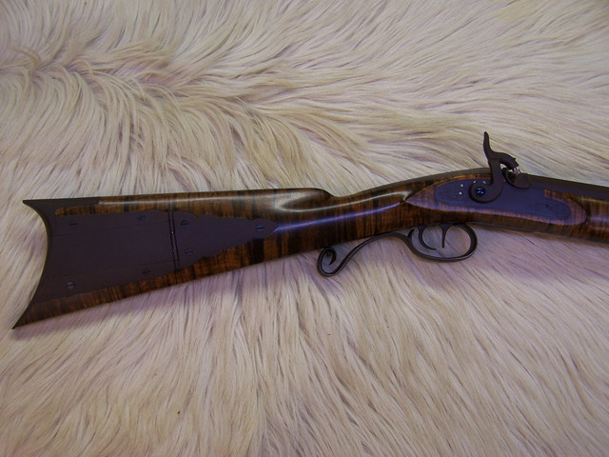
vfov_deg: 37.7
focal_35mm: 38
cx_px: 304
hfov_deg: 49.0
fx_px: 669
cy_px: 228
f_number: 2.8
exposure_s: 1/50
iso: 80
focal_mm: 6.3
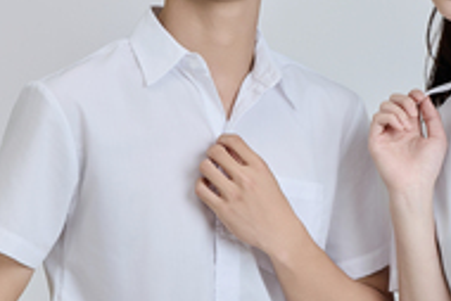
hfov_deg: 6.2
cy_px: 182
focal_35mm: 331
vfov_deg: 4.2
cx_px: 394
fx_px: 4150
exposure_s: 1/250
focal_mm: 105
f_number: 4.5
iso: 100
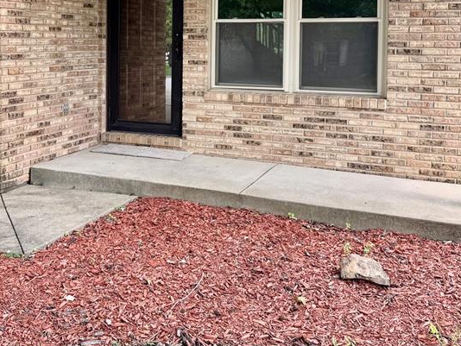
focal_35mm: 46
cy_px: 61
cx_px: 177
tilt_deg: -2.2
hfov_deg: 41.0
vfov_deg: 30.6
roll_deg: -0.9
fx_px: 613
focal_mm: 6.76
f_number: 1.78
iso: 80
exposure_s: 1/448
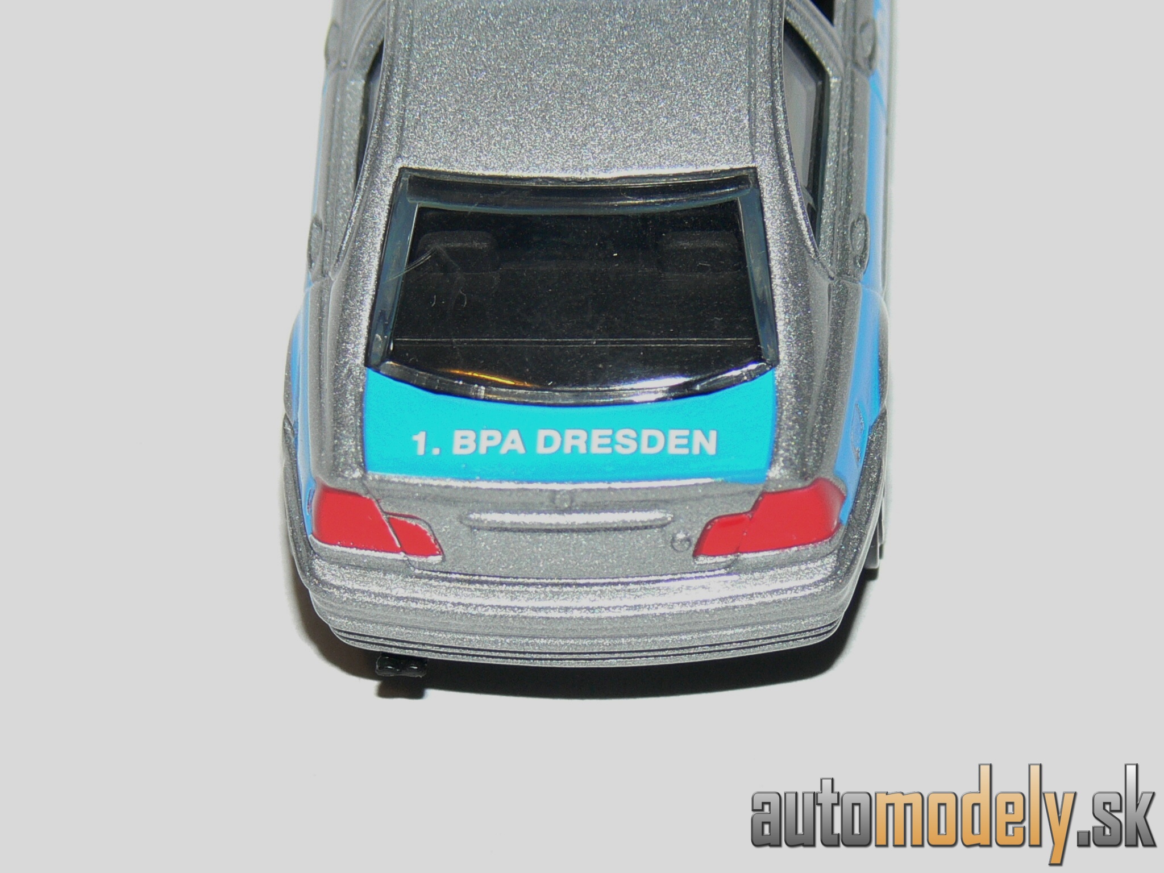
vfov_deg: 8.0
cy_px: 436
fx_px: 6254
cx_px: 582
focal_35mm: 186
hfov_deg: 10.6
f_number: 4
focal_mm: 24.7
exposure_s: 1/30
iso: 100
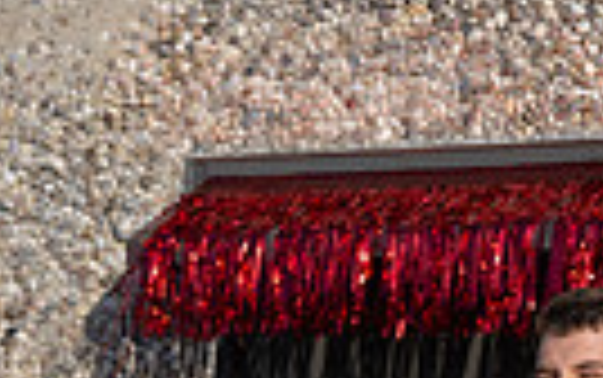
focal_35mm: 232
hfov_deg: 9.0
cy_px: 850
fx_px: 3816
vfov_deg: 5.5
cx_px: 598
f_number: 5
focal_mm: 68
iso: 320
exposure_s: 1/2000
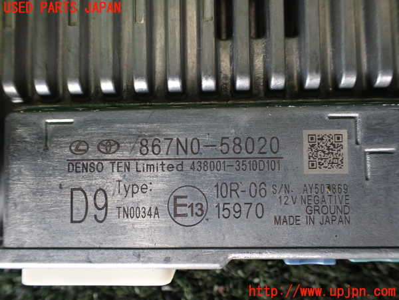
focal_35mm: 30
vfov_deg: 46.8
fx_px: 346
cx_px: 200
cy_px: 150
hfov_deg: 60.0
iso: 250
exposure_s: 1/125
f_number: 2.3
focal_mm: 5.4
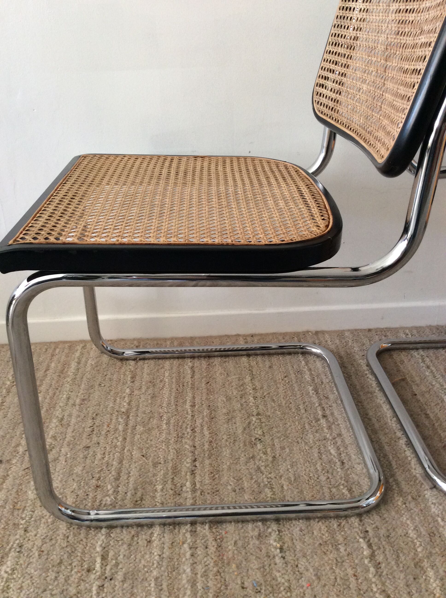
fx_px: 551
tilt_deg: -28.1
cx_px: 223
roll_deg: +2.9
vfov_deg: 56.9
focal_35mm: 32
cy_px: 299
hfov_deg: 44.1
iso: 80
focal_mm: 3.3
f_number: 2.4
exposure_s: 1/25
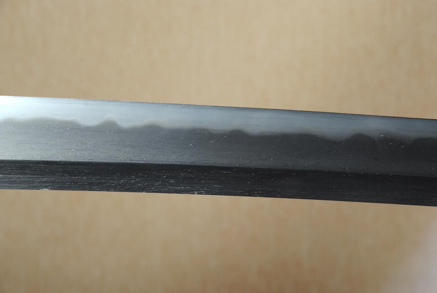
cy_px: 146
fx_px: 1823
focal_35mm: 150
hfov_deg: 13.7
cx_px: 218
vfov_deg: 9.2
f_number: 11
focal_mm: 100
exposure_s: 1/2
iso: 200
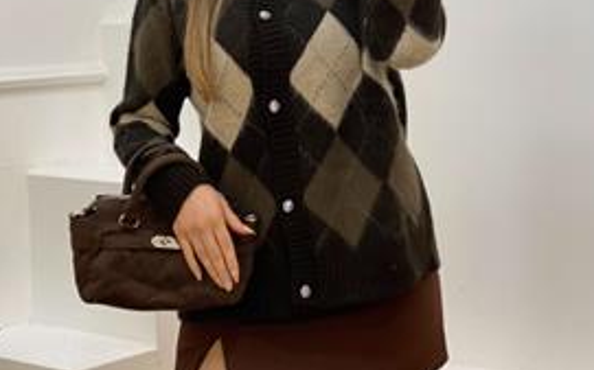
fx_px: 1359
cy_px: 32
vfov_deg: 15.3
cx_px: 298
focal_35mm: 84
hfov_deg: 24.7
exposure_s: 1/100
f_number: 2
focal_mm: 6
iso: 80
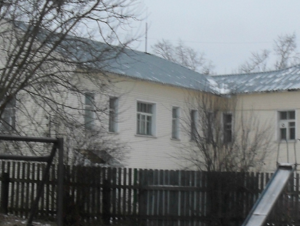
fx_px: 720
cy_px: 153
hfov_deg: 23.1
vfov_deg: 17.7
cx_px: 259
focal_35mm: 83
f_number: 2.8
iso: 120
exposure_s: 1/30
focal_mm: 6.3
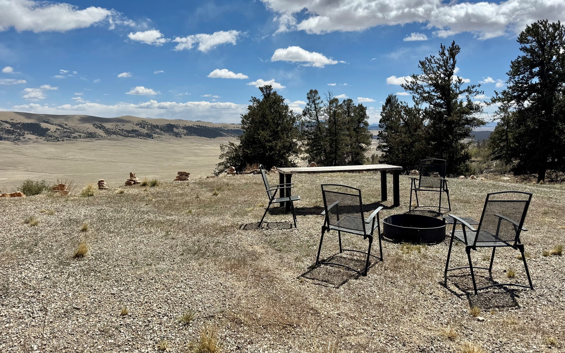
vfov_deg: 47.4
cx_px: 287
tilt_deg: -4.6
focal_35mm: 26
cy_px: 148
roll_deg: -0.5
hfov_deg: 70.4
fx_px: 400
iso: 80
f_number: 1.78
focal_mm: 6.76
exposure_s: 1/9009
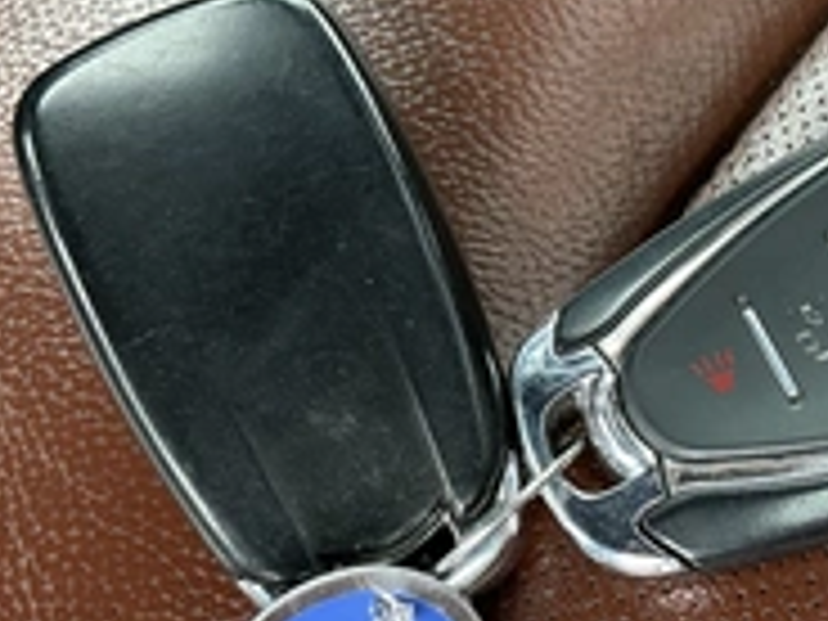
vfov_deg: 24.0
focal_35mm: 61
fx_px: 1459
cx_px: 562
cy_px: 320
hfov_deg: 31.4
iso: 64
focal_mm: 3
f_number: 1.8
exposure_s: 1/115
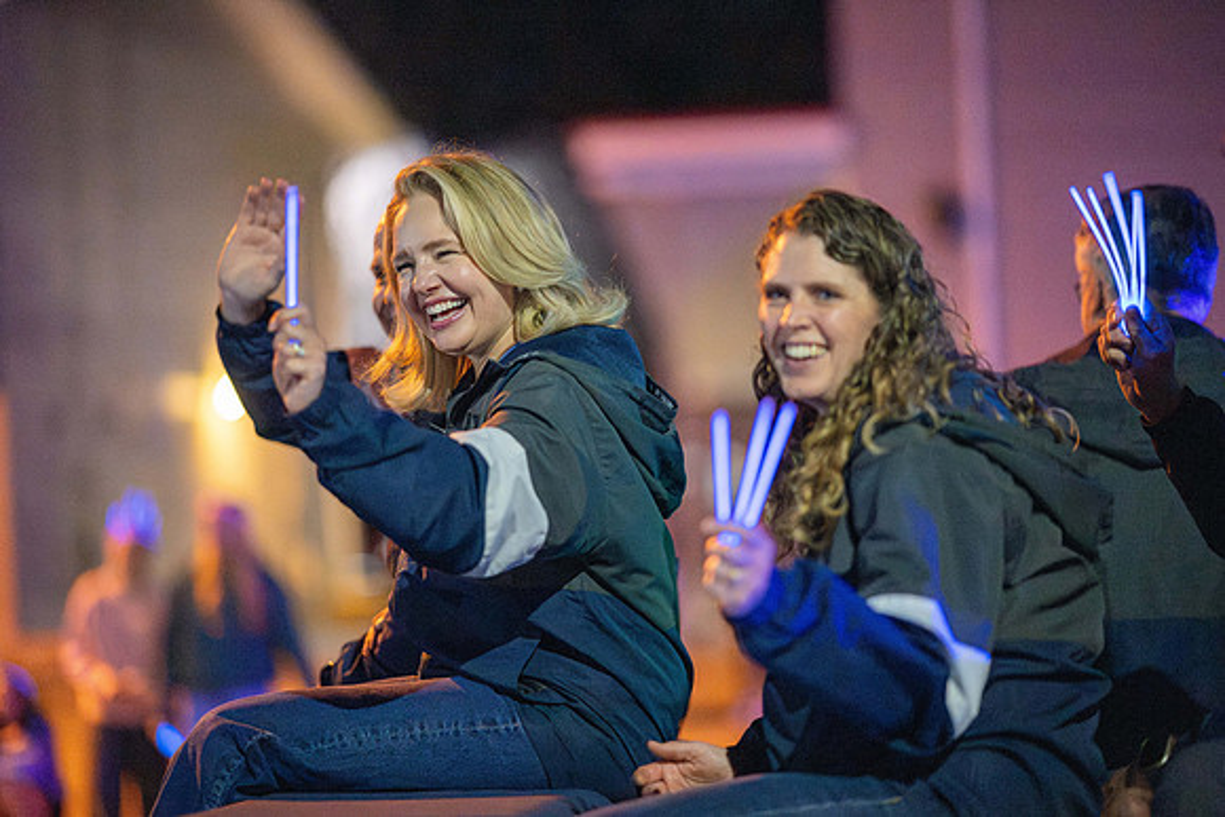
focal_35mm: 105
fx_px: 3574
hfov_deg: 19.5
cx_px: 612
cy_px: 408
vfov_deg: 13.0
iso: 10000
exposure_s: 1/250
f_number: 1.4
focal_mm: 105
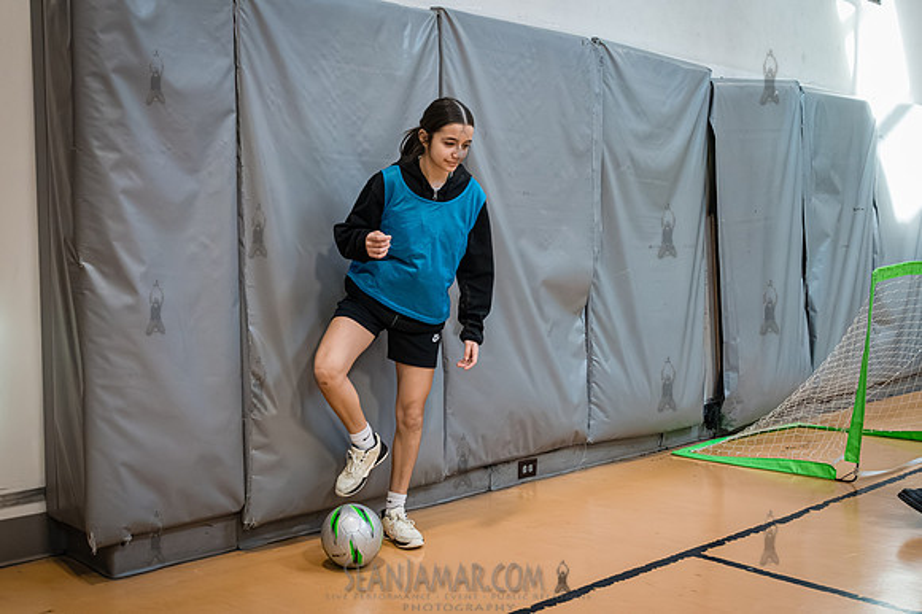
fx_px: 988
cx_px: 434
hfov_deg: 50.0
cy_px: 305
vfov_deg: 34.5
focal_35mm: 39
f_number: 4
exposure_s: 1/1000
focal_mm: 35
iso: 8000
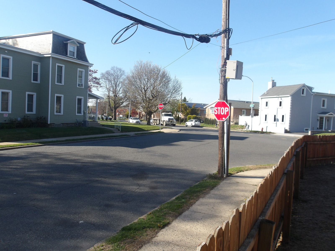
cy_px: 126
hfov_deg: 65.3
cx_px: 168
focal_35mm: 27
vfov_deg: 51.4
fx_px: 261
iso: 100
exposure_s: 1/60
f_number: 10.4
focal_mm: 4.9
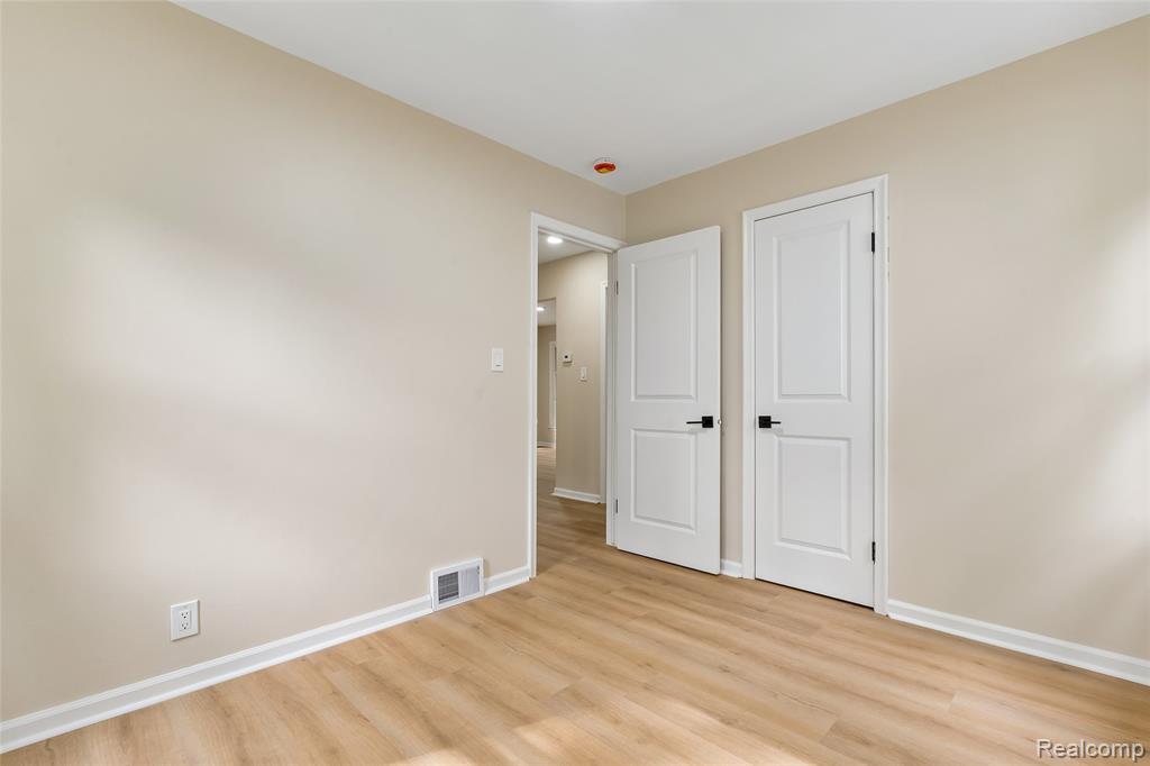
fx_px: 511
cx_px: 575
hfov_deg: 96.8
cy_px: 383
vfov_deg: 73.7
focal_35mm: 16
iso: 200
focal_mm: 16
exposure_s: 1/8
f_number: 11
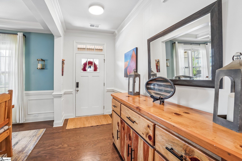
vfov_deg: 77.3
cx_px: 121
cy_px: 80
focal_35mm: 15
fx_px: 101
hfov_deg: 100.4
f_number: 8
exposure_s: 1/20
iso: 400
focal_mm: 10
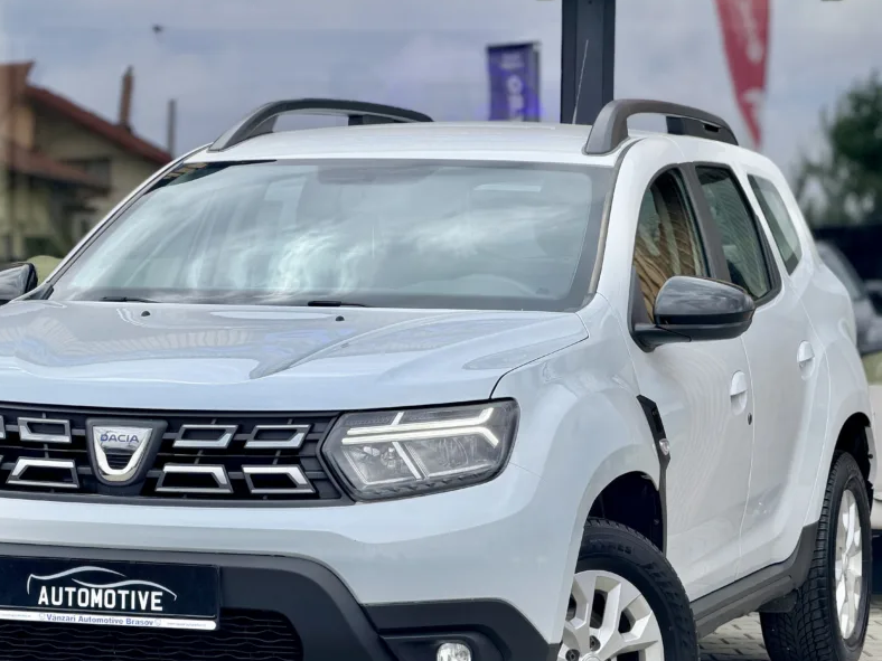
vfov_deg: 11.4
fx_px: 3312
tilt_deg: -2.5
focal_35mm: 130
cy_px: 389
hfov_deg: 15.2
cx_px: 349
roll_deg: +0.4
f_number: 2.8
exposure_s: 1/638
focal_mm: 16.89
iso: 32
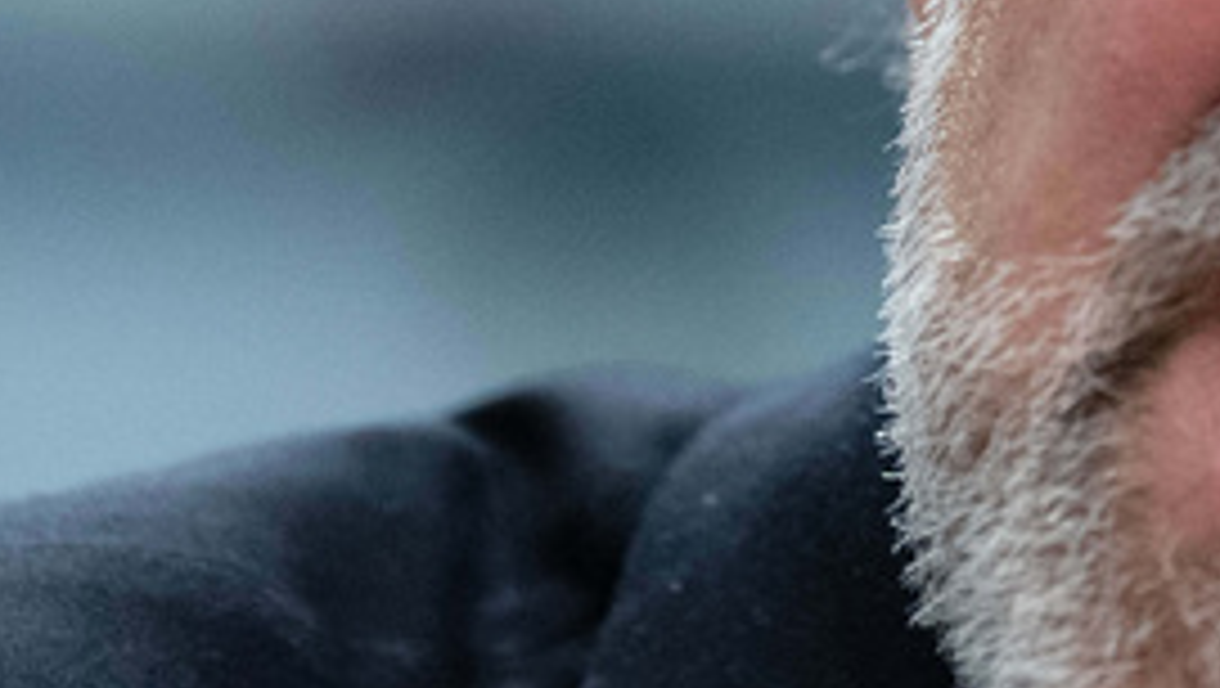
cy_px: -148
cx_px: 1188
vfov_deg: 1.5
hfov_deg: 2.7
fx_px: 25611
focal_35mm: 791
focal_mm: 200
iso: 4000
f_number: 3.2
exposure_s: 1/400
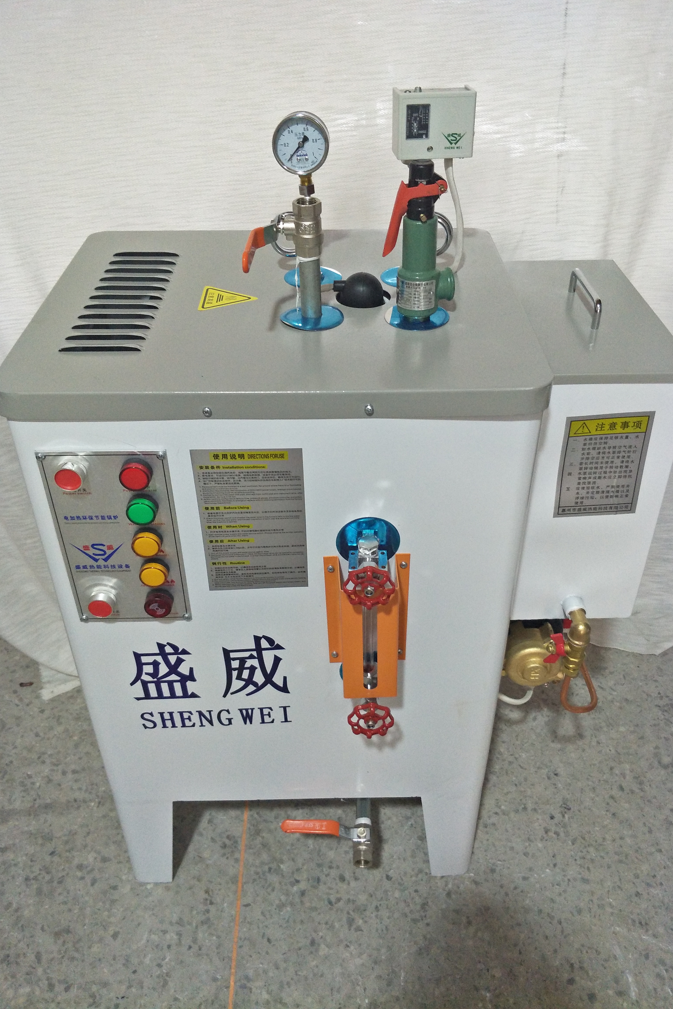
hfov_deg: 51.3
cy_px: 505
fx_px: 701
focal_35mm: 25
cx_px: 334
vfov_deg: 71.5
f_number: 1.7
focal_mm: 4.1
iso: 269
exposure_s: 1/33
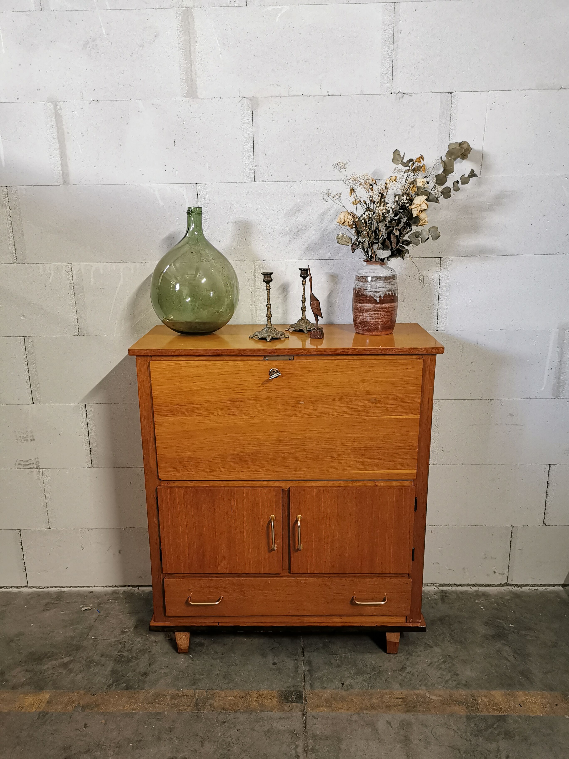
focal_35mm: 27
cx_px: 284
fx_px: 592
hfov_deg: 51.4
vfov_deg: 65.3
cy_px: 380
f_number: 1.8
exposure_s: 1/50
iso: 500
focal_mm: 5.58
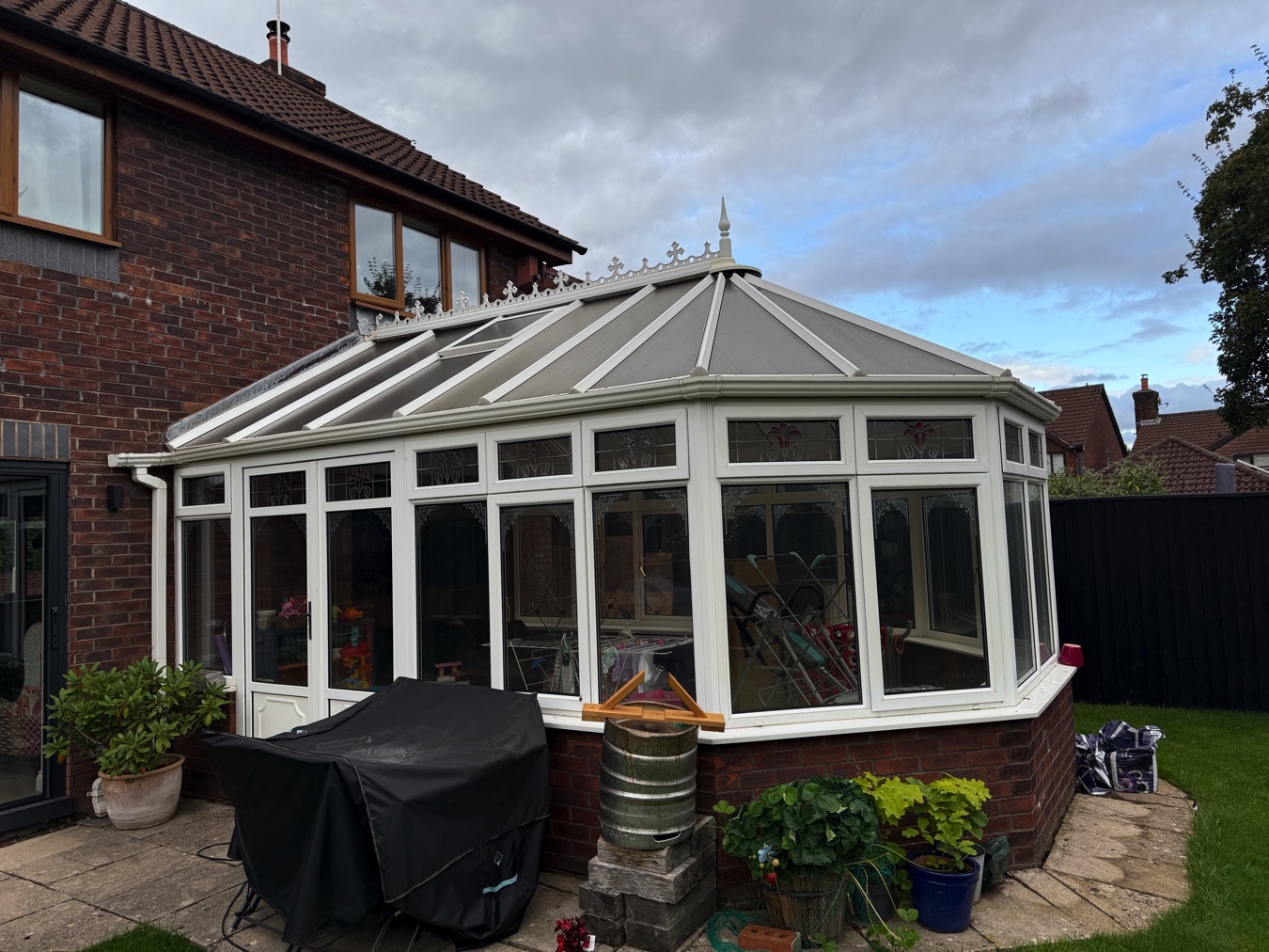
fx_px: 880
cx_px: 634
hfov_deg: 71.6
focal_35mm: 24
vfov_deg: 56.8
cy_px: 476
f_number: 1.78
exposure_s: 1/1018
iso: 100
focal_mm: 6.76
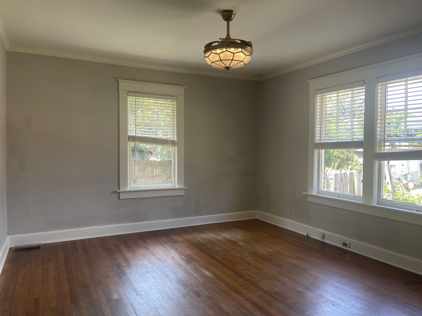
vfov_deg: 54.9
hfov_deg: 69.4
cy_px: 158
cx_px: 211
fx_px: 305
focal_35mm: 25
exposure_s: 1/120
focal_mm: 5.1
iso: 64
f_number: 1.6
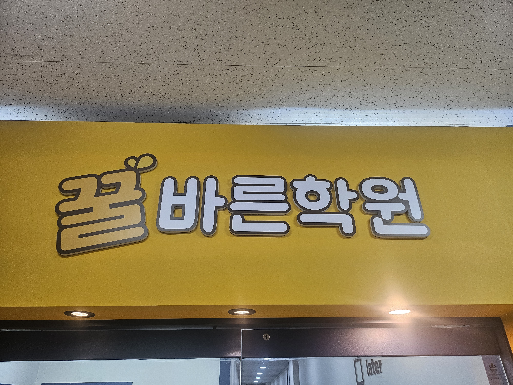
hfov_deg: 71.6
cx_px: 256
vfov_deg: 56.8
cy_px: 192
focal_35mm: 24
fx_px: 356
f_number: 1.8
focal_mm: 5
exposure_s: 1/120
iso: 160
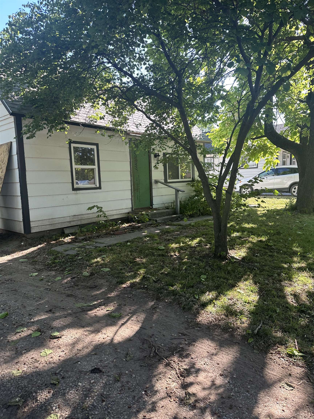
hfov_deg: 56.8
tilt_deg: -5.7
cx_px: 157
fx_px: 290
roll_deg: +2.0
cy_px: 210
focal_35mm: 24
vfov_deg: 71.6
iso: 80
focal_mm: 6.86
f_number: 1.78
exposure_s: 1/374
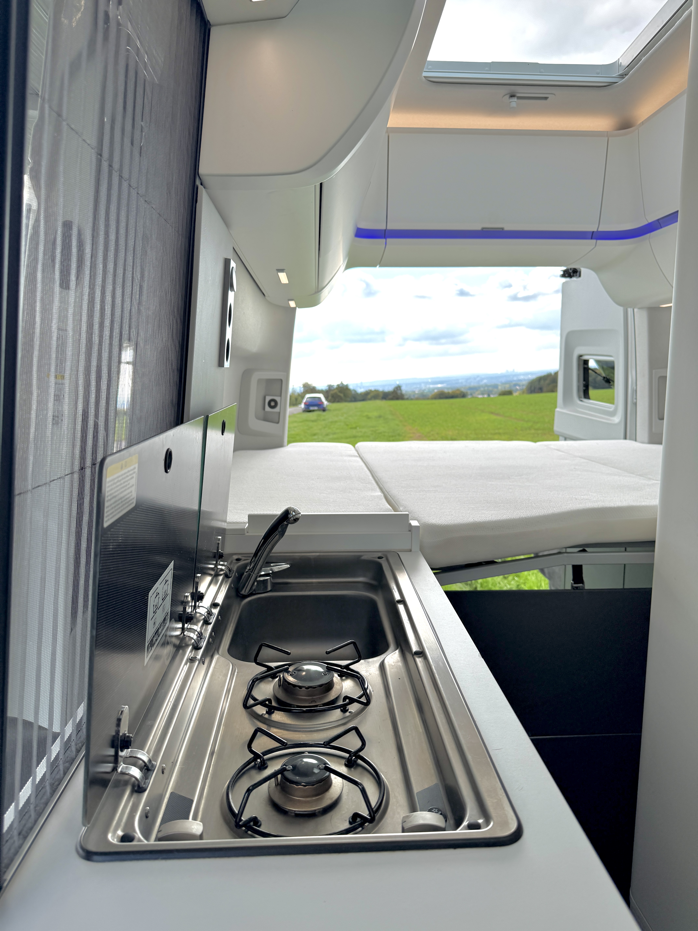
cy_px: 466
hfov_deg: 56.8
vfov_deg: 71.6
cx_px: 349
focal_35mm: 24
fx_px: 645
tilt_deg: -7.4
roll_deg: +3.7
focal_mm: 6.76
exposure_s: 1/1425
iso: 80
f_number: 1.78
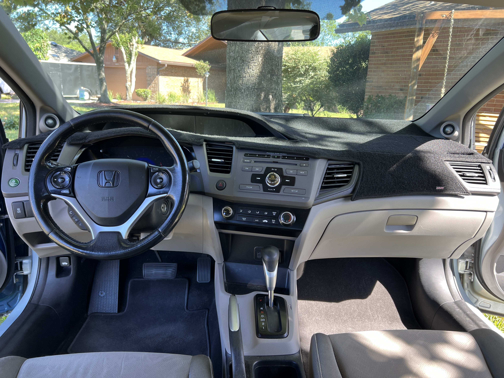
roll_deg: -2.7
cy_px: 189
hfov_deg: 67.3
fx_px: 379
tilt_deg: -15.1
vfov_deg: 53.1
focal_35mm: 26
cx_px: 252
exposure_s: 1/121
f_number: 1.5
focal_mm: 5.7
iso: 32
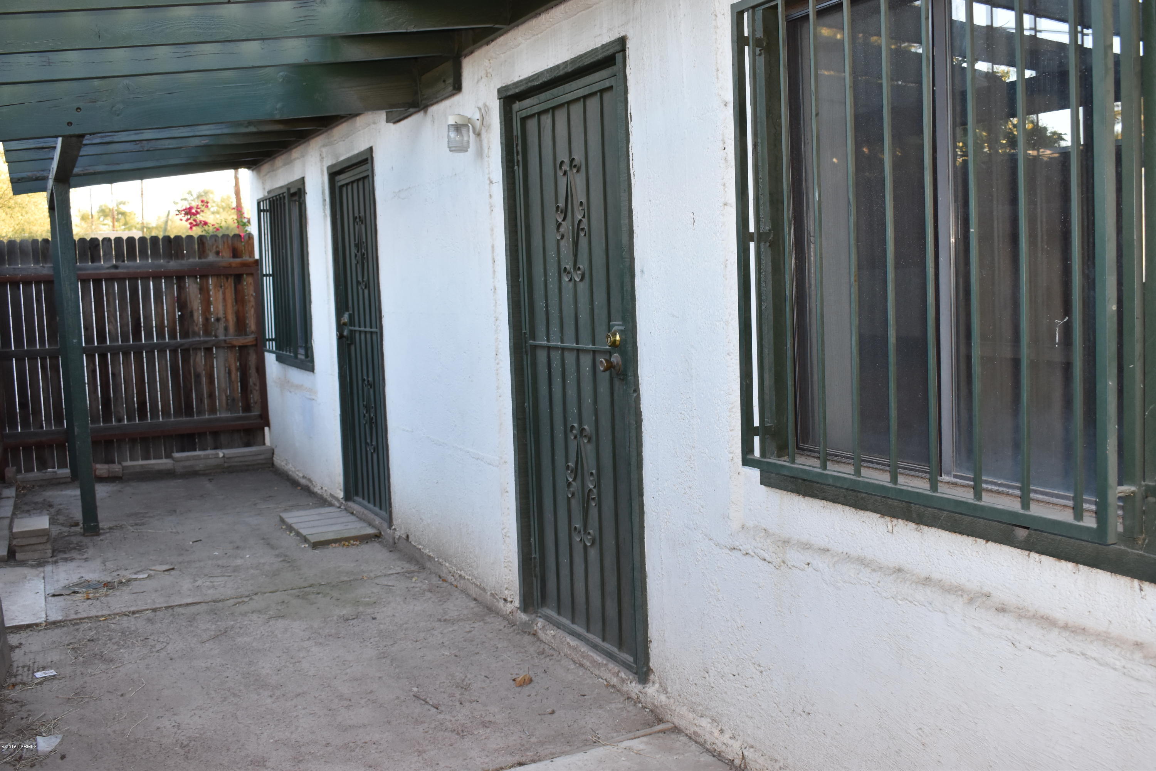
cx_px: 578
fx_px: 1156
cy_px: 386
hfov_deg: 53.1
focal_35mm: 36
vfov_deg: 36.9
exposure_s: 1/125
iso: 640
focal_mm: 24
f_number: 5.6
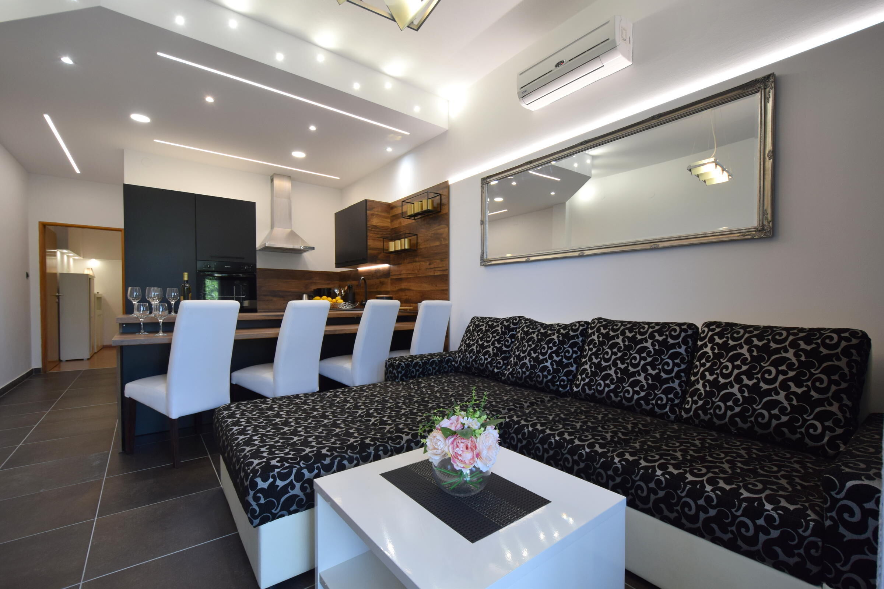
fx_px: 368
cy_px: 294
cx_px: 442
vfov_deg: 77.3
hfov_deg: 100.4
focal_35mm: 15
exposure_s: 1/80
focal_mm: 10
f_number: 4.5
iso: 400
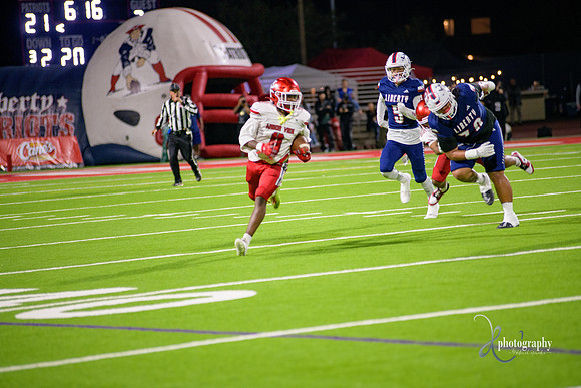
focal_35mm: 200
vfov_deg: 6.9
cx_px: 290
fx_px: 3228
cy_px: 194
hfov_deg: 10.3
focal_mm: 200
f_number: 2.8
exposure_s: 1/320
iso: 2000
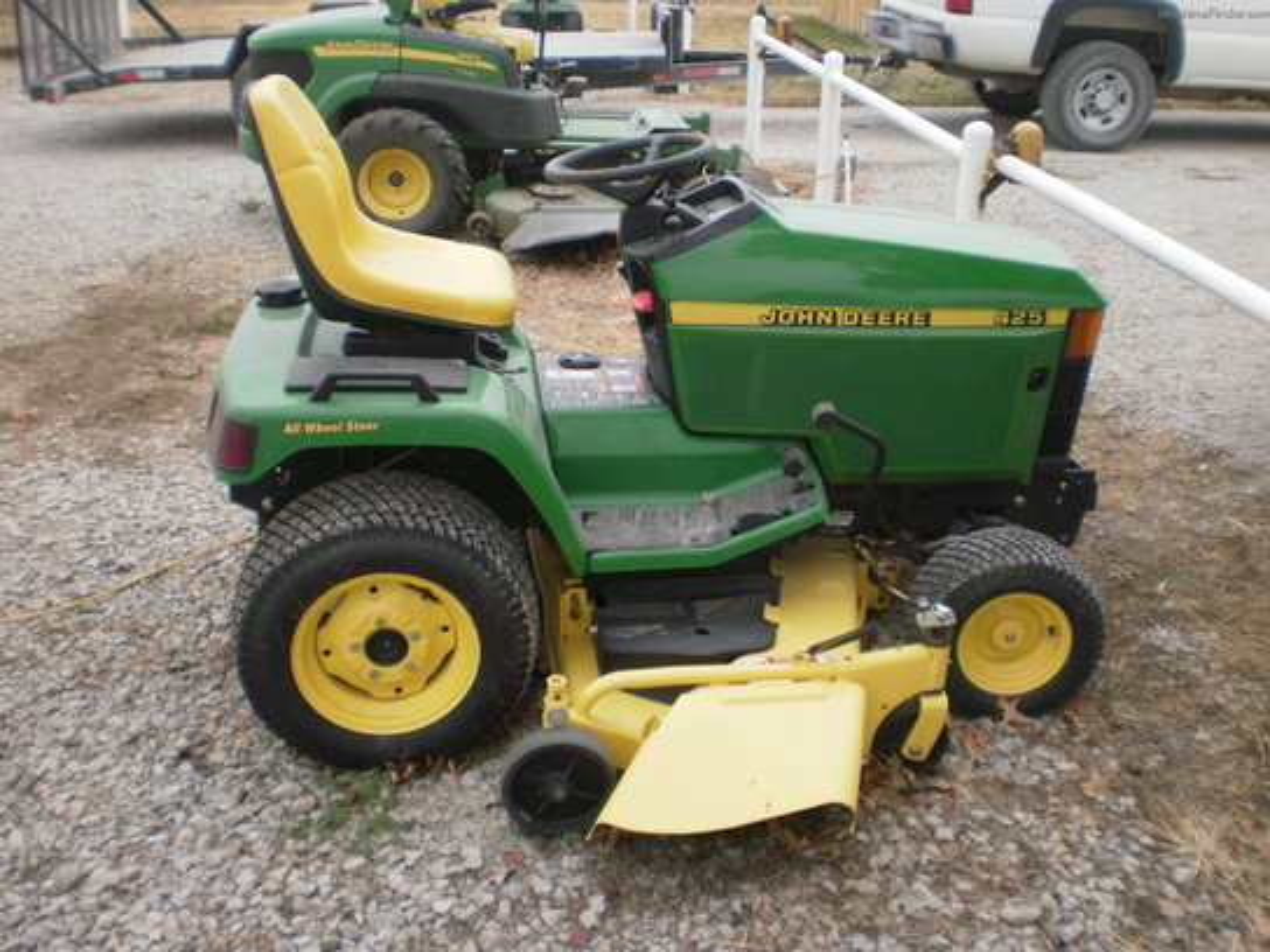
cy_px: 476
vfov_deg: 39.7
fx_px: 1321
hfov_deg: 51.4
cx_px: 635
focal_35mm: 36
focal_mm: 6.3
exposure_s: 1/250
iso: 200
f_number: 3.1
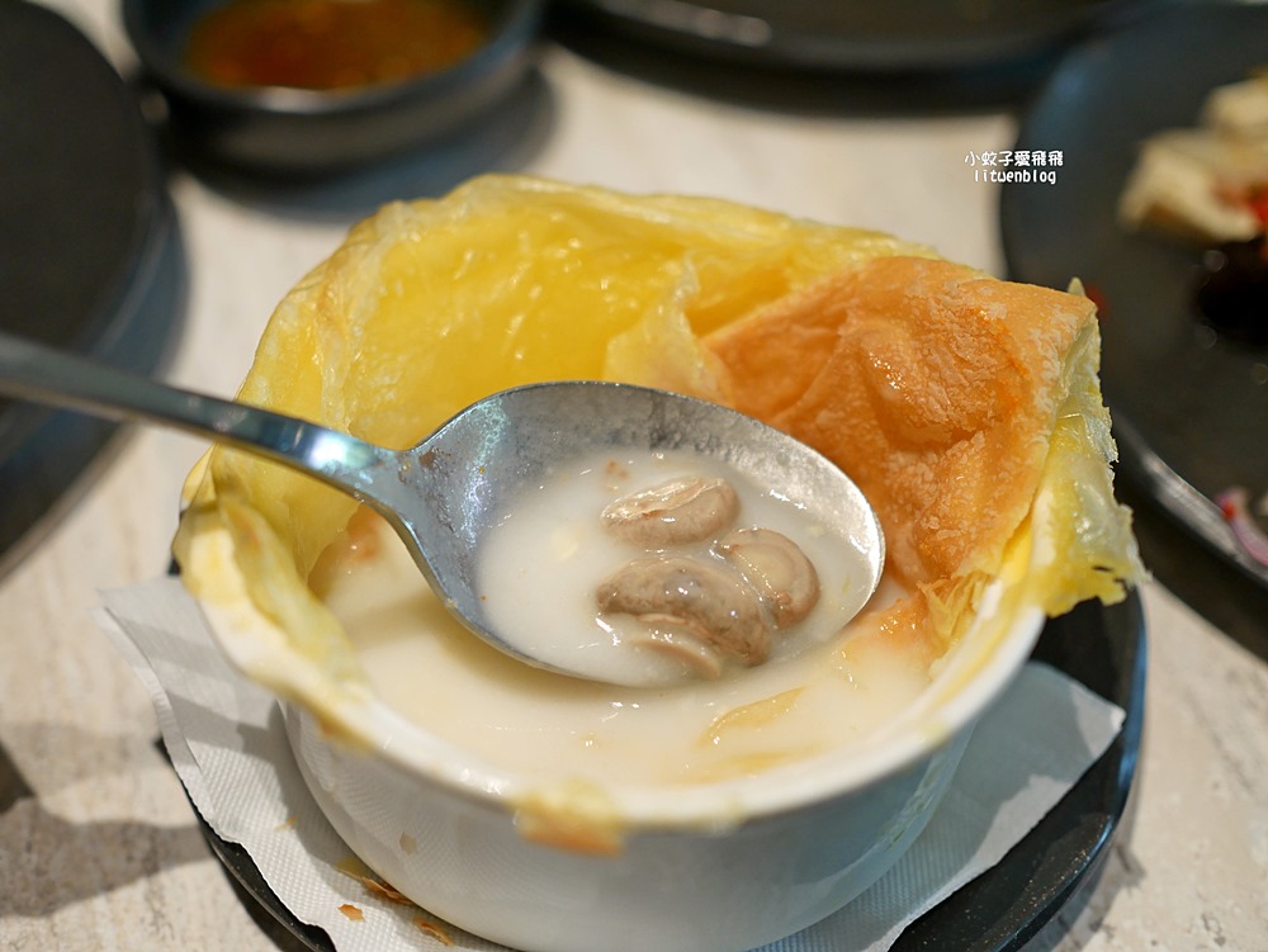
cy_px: 476
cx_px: 634
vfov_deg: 29.1
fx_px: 1832
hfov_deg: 38.2
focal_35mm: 50
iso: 200
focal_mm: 25
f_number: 1.8
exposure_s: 1/100
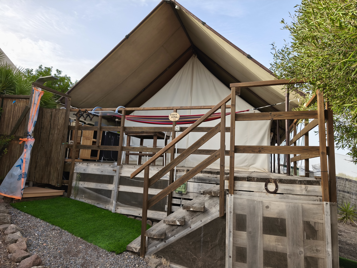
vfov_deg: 58.9
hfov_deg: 73.9
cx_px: 178
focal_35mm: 23
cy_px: 134
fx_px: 237
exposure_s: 1/254
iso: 80
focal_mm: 5.35
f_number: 1.7
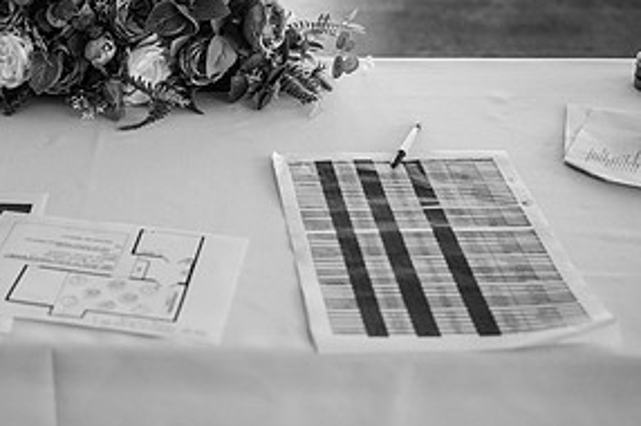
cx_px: 92
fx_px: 1263
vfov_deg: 19.0
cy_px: 117
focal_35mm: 71
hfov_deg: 27.7
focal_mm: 35
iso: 400
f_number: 1.8
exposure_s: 1/250
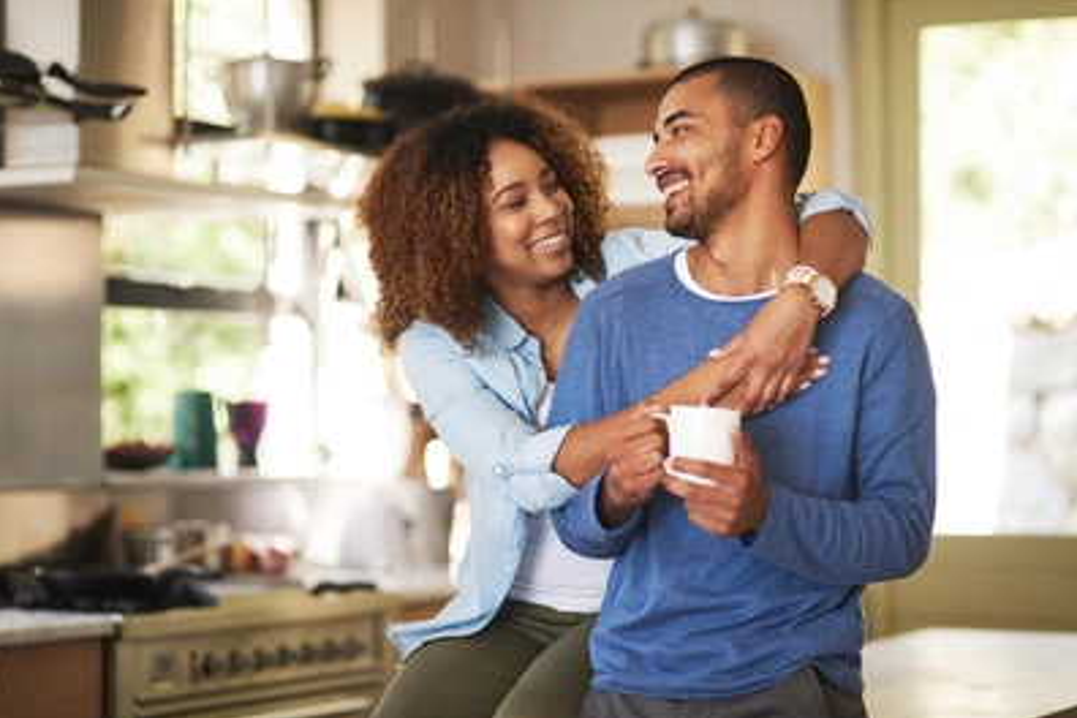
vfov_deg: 15.9
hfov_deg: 23.6
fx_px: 2573
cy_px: 360
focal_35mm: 86
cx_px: 536
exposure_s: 1/400
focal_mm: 85
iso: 200
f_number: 1.8
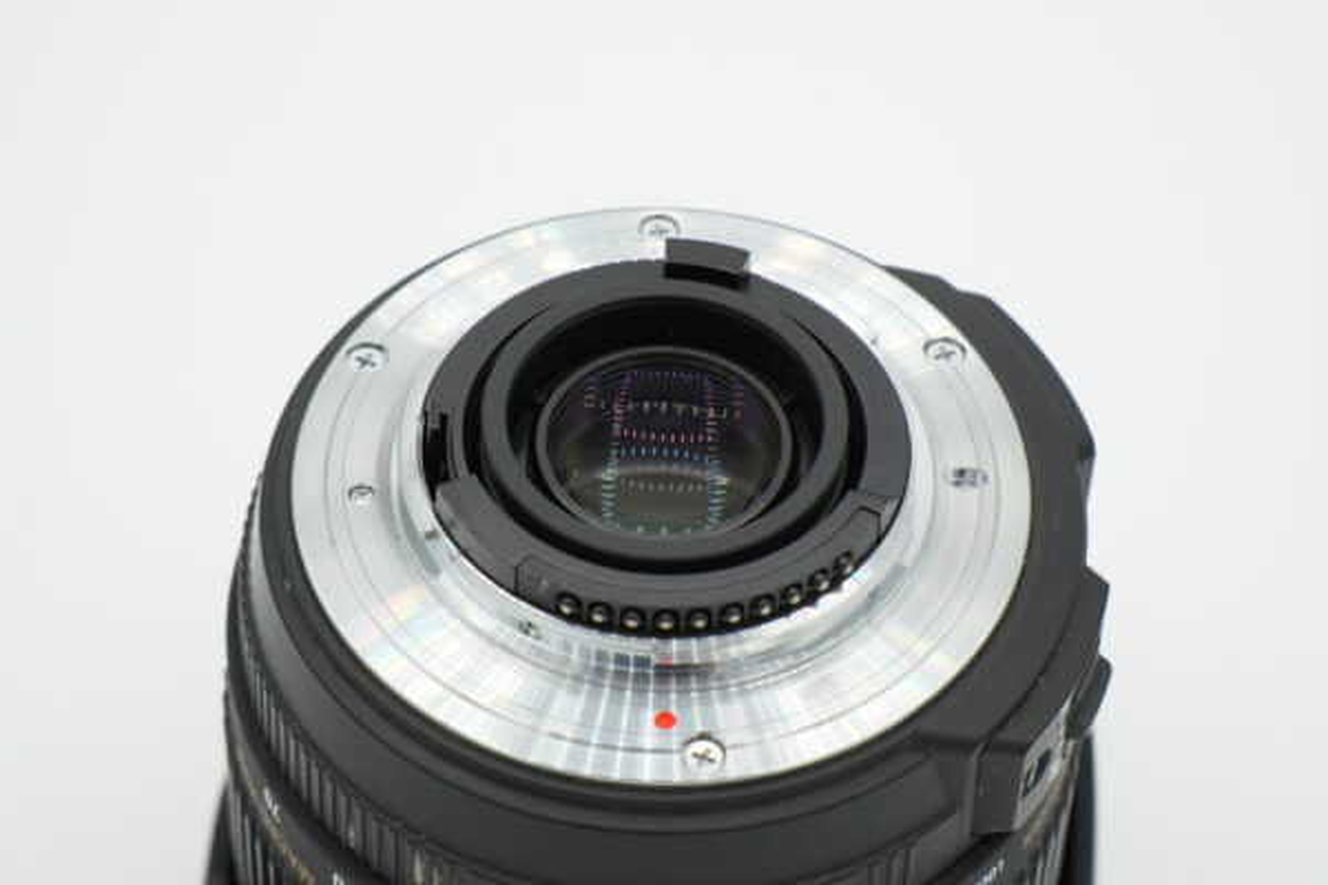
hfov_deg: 19.5
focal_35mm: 105
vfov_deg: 13.0
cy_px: 442
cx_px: 664
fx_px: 3873
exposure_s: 1/125
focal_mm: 70
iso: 400
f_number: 11
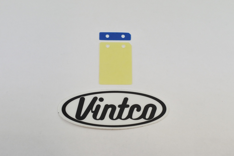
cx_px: 117
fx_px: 221
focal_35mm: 34
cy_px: 78
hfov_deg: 55.8
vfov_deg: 38.9
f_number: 4
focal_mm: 12.8
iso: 400
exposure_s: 1/250
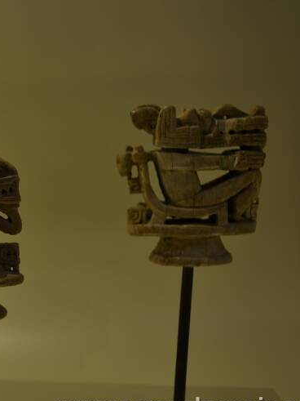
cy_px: 204
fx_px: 543
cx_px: -5
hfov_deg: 28.8
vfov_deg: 40.4
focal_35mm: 47
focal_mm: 20
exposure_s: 1/8
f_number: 3.8
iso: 100
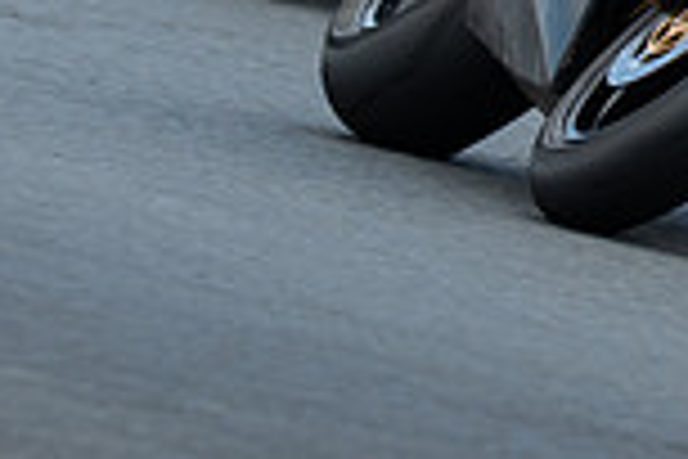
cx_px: 1222
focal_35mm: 1930
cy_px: -172
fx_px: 36882
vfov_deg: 0.7
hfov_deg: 1.1
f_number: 5.6
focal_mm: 400
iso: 125
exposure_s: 1/320
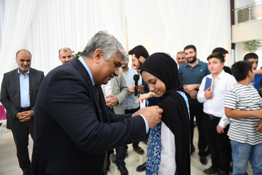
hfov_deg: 73.7
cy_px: 88
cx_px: 131
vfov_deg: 53.1
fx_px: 175
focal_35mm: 24
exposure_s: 1/160
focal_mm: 24
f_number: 2.8
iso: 1000
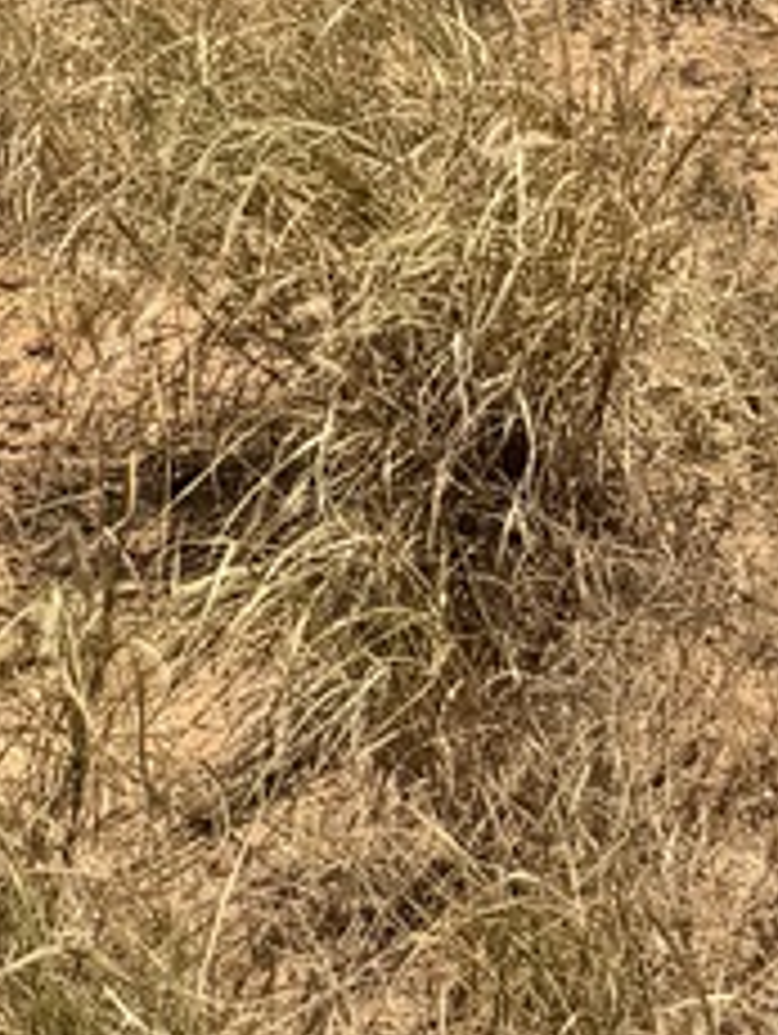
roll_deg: +4.6
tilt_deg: -0.5
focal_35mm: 150
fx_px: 4487
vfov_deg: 10.3
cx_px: 342
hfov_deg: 9.9
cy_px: -1840
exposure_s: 1/5814
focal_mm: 6.76
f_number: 1.78
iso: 80
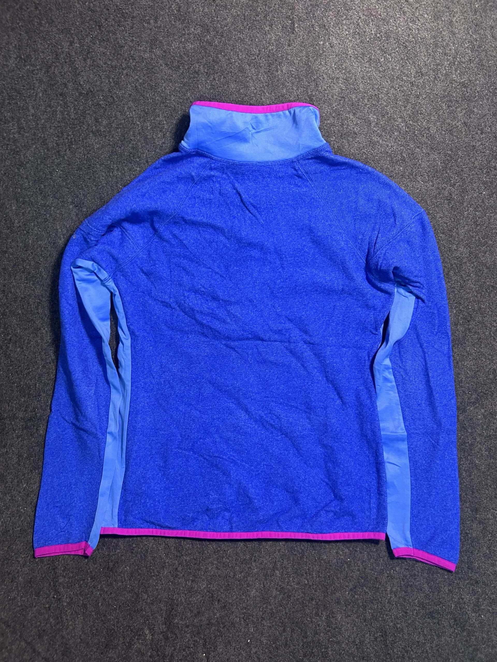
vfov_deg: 67.3
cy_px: 331
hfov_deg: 53.1
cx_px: 248
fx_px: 498
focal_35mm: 26
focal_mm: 5.7
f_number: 1.5
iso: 250
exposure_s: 1/50
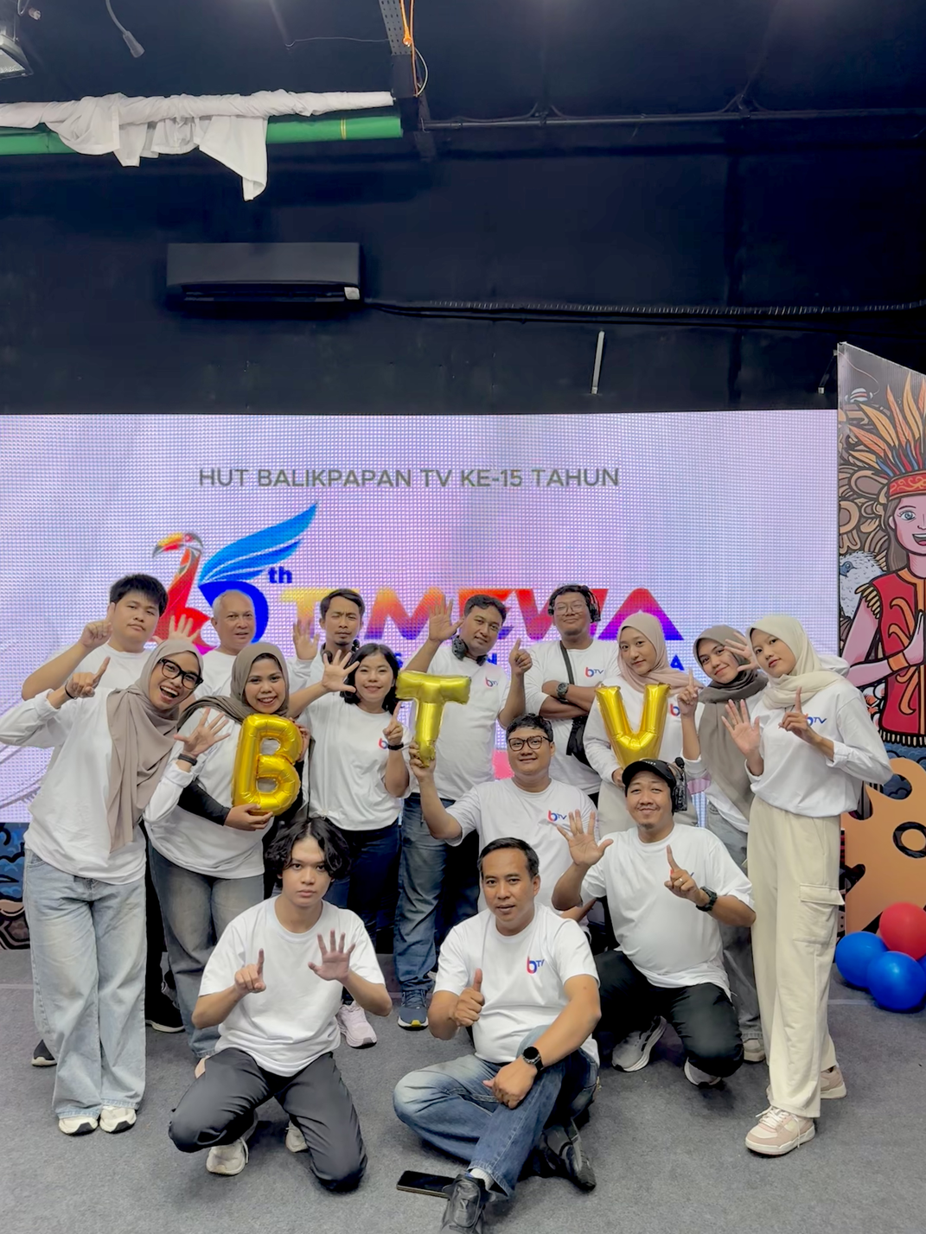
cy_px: 617
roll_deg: -0.1
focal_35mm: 24
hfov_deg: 56.8
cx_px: 463
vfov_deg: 71.6
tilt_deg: +1.0
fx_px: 856
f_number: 1.78
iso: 100
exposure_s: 1/116
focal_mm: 6.76
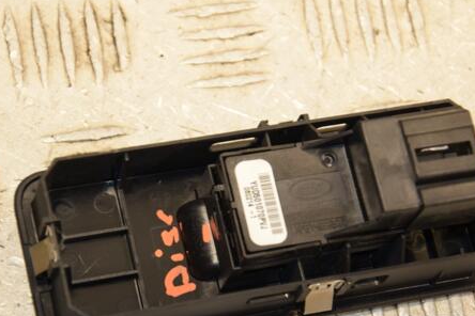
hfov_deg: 12.7
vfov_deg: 8.5
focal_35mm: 162
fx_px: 2137
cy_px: 191
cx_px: 242
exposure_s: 1/200
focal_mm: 80
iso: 800
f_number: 5.3
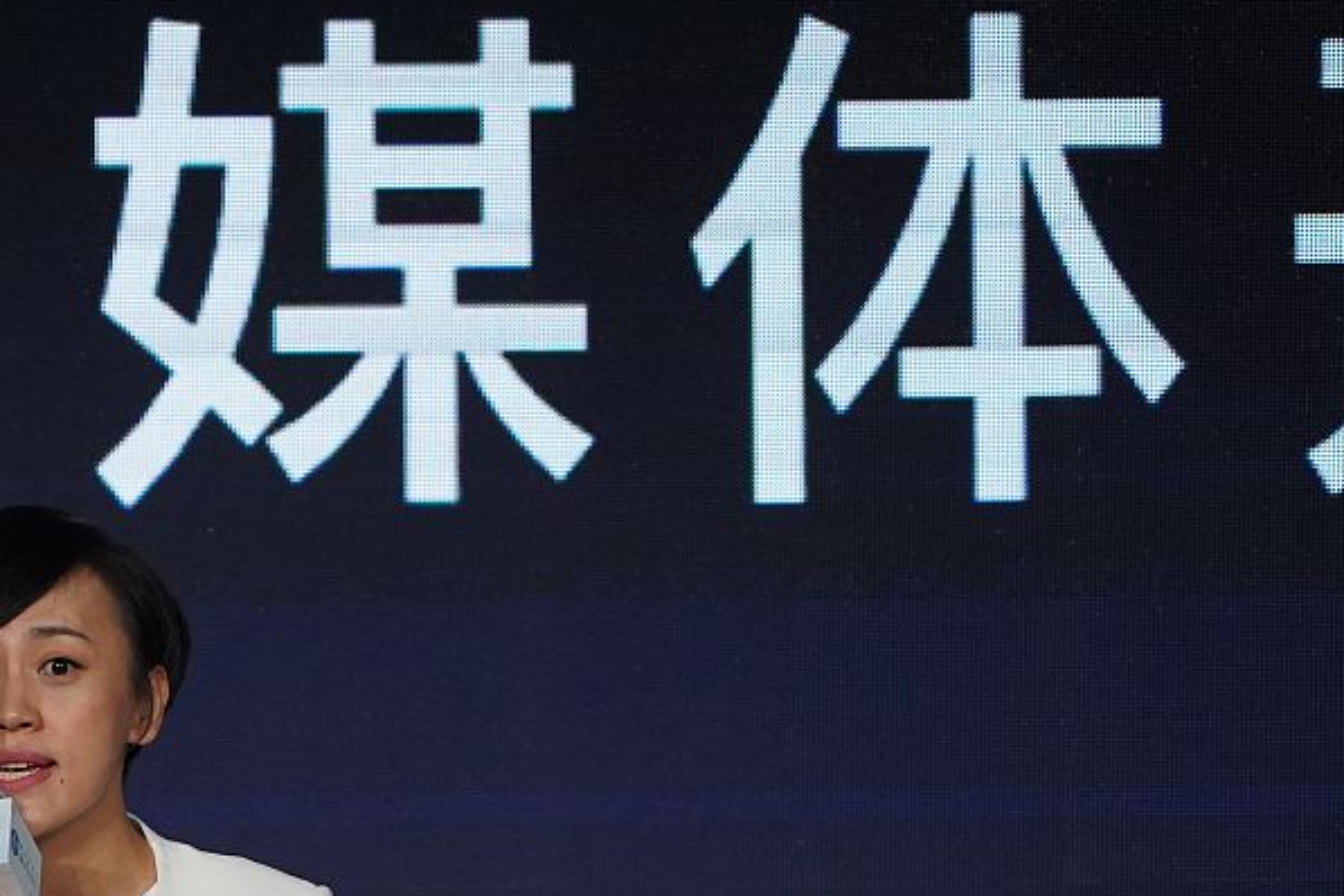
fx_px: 7877
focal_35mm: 211
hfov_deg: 9.7
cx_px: 88
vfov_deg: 6.5
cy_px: 891
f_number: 4
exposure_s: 1/500
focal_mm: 105
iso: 3200
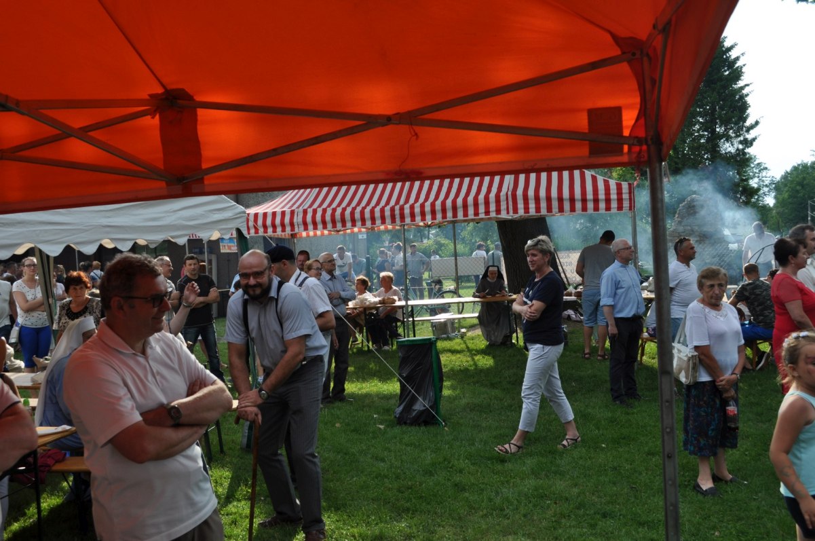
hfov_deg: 57.3
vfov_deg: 39.9
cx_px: 408
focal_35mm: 33
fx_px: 746
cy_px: 270
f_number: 8
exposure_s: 1/250
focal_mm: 22
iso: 200
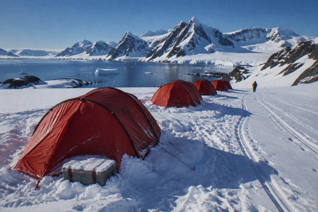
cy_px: 106
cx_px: 159
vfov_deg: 37.8
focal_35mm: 35
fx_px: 309
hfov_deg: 54.5
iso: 320
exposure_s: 1/200
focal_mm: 35
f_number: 10
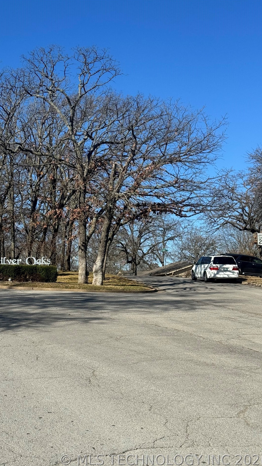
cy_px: 234
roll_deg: +0.2
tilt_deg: +5.6
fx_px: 654
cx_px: 95
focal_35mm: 53
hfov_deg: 22.6
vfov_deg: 39.2
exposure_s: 1/4975
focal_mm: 6.76
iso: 64
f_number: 1.78
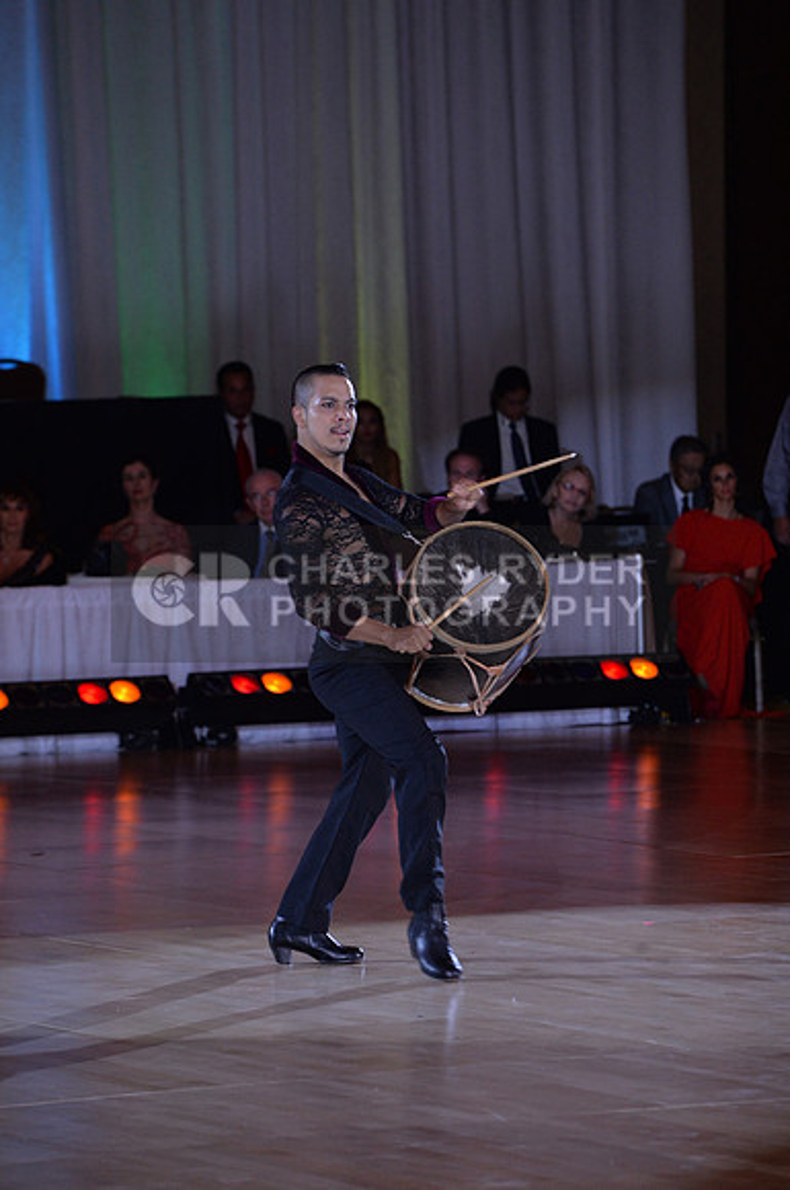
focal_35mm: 200
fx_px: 6603
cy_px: 595
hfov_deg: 6.8
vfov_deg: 10.3
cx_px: 395
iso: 2000
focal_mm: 200
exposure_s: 1/250
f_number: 5.6
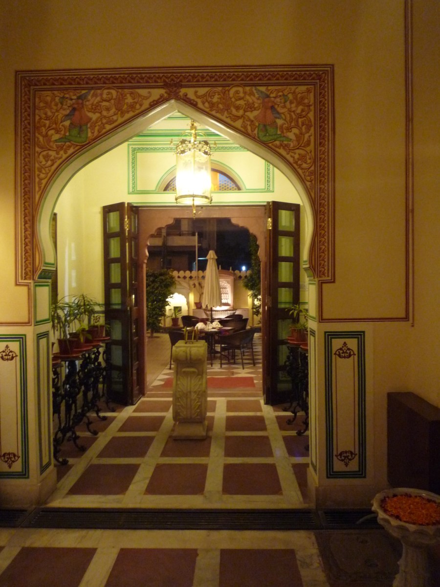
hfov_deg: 54.9
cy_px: 294
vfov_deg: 69.4
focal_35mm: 25
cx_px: 220
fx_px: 424
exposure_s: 1/4
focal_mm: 4.4
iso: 400
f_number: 2.8
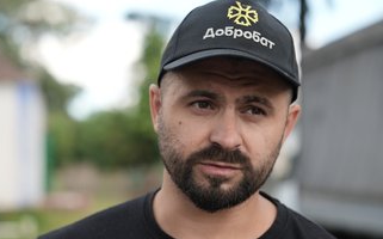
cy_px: 131
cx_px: 173
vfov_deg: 14.6
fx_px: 928
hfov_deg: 23.3
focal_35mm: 89
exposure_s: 1/200
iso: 500
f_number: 2.8
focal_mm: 70
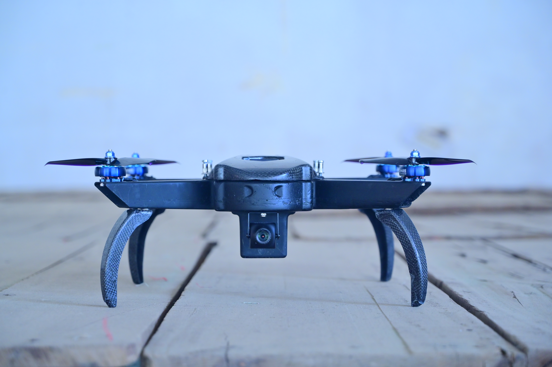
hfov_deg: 28.9
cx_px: 276
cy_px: 184
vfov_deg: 19.4
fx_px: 1073
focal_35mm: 70
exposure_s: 1/125
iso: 1250
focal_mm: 70
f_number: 4.5
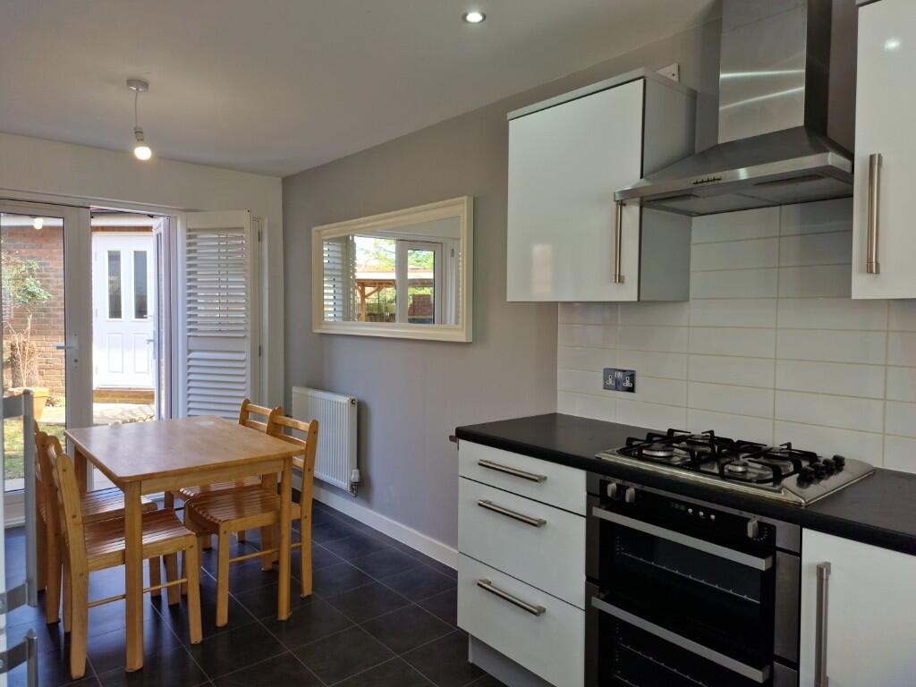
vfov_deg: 58.9
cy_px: 344
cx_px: 458
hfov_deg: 73.9
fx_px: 609
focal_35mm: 23
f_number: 1.8
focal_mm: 6.4
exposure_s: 1/100
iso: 50
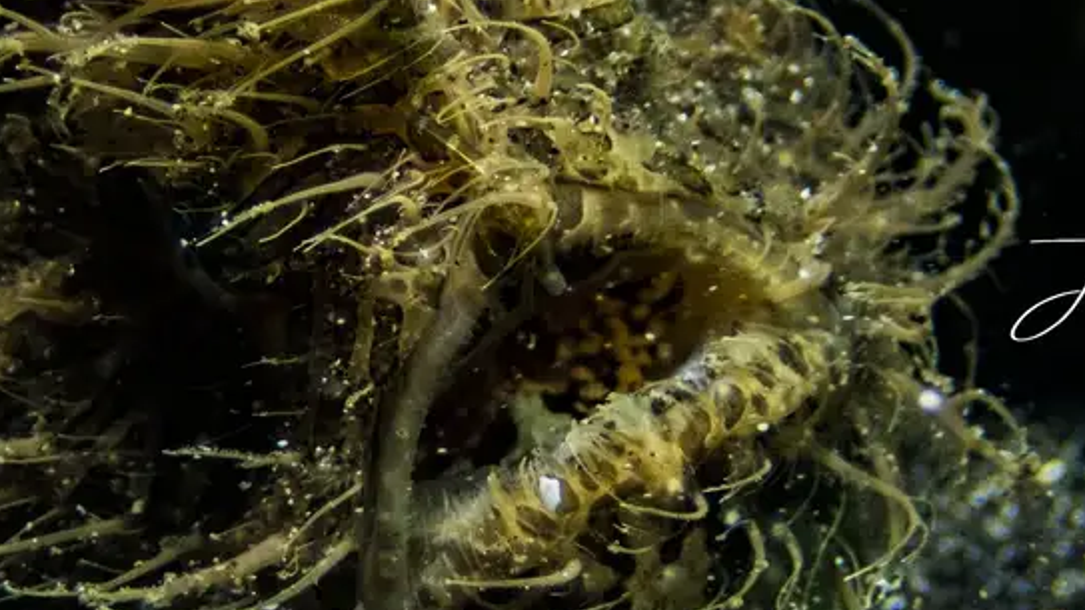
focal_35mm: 147
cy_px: 292
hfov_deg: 14.6
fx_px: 4228
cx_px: 428
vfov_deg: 8.2
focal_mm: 11.01
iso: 100
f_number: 3.6
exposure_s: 1/400
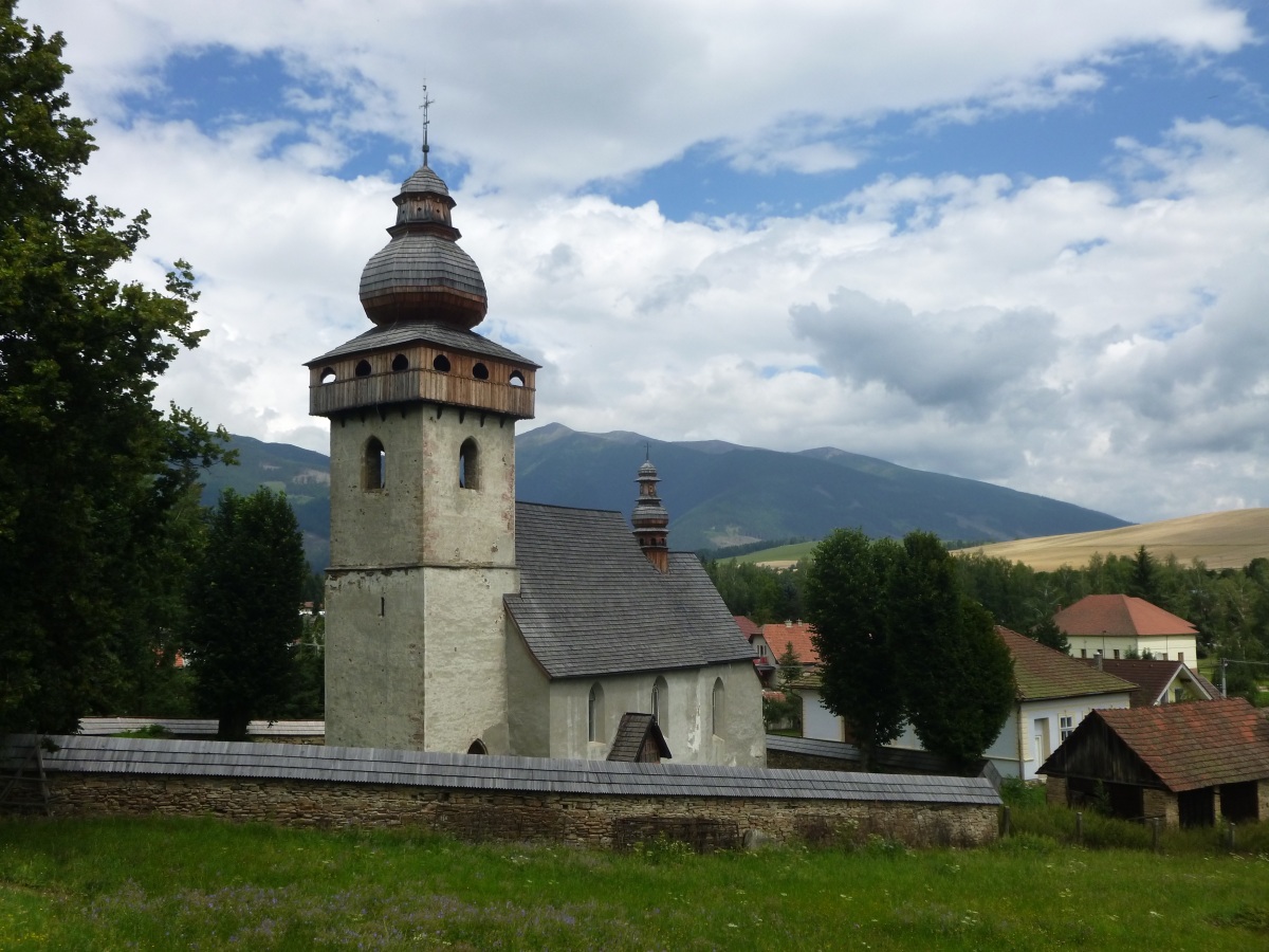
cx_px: 634
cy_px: 476
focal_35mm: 31
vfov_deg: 45.4
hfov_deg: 58.4
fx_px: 1136
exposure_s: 1/160
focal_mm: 5.6
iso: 160
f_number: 10
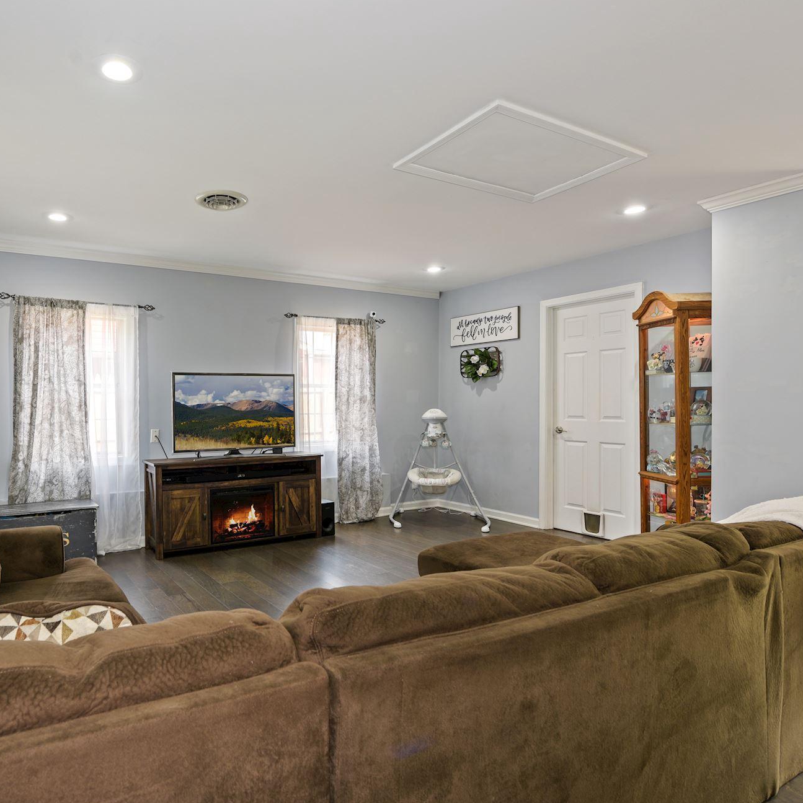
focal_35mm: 21
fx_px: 551
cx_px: 259
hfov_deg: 69.8
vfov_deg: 72.1
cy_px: 410
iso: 200
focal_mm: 16
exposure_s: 1/2.5
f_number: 8
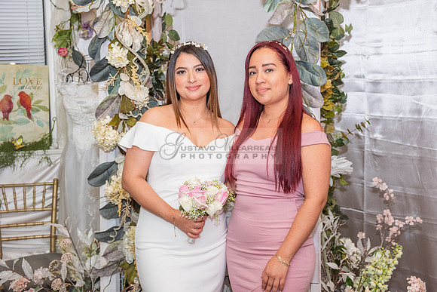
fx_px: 701
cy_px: 142
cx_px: 225
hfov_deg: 34.6
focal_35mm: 58
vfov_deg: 23.5
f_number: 4.5
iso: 1600
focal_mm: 56
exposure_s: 1/125
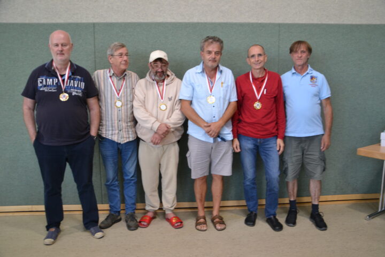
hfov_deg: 57.2
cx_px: 192
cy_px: 128
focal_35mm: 33
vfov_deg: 40.0
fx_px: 353
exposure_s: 1/60
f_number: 4
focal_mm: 22
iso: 400
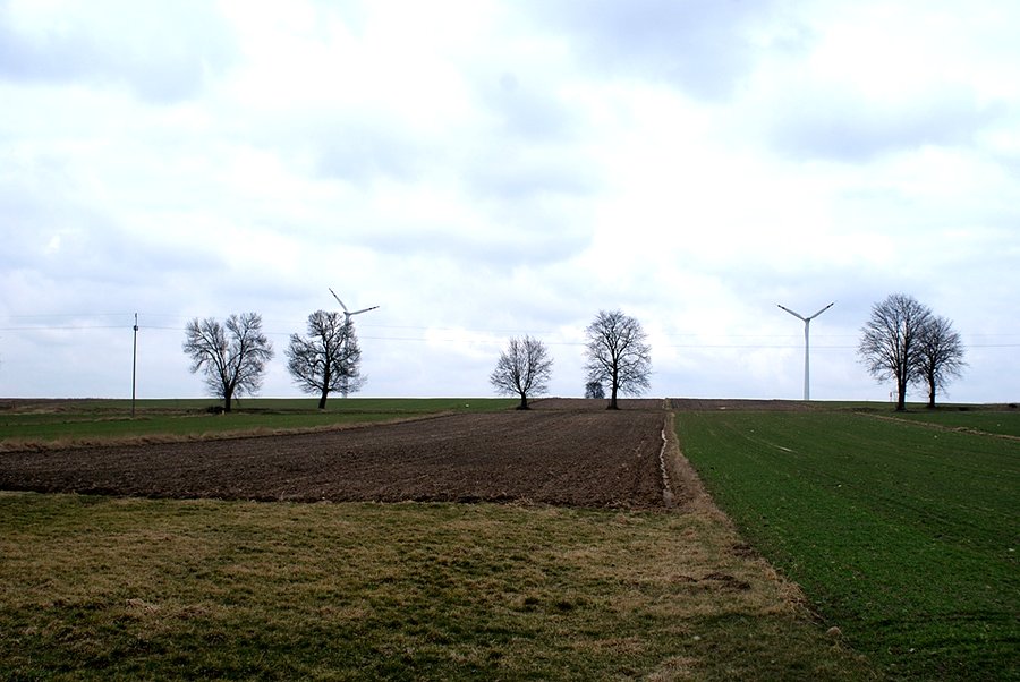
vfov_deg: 32.0
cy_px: 341
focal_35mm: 42
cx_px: 510
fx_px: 1191
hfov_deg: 46.4
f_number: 8
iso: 100
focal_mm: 28
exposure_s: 1/160
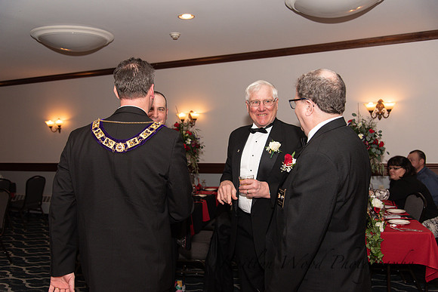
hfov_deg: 58.7
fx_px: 389
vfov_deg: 41.1
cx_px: 219
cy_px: 146
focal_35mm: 32
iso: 800
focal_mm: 32
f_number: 4
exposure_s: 1/200
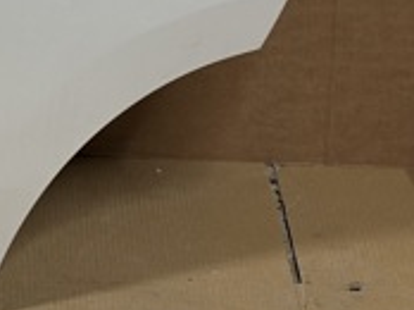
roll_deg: +1.8
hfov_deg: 10.8
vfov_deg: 8.1
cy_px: -197
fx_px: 2114
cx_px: -193
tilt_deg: -21.3
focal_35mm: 177
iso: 64
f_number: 1.78
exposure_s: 1/50
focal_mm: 6.86
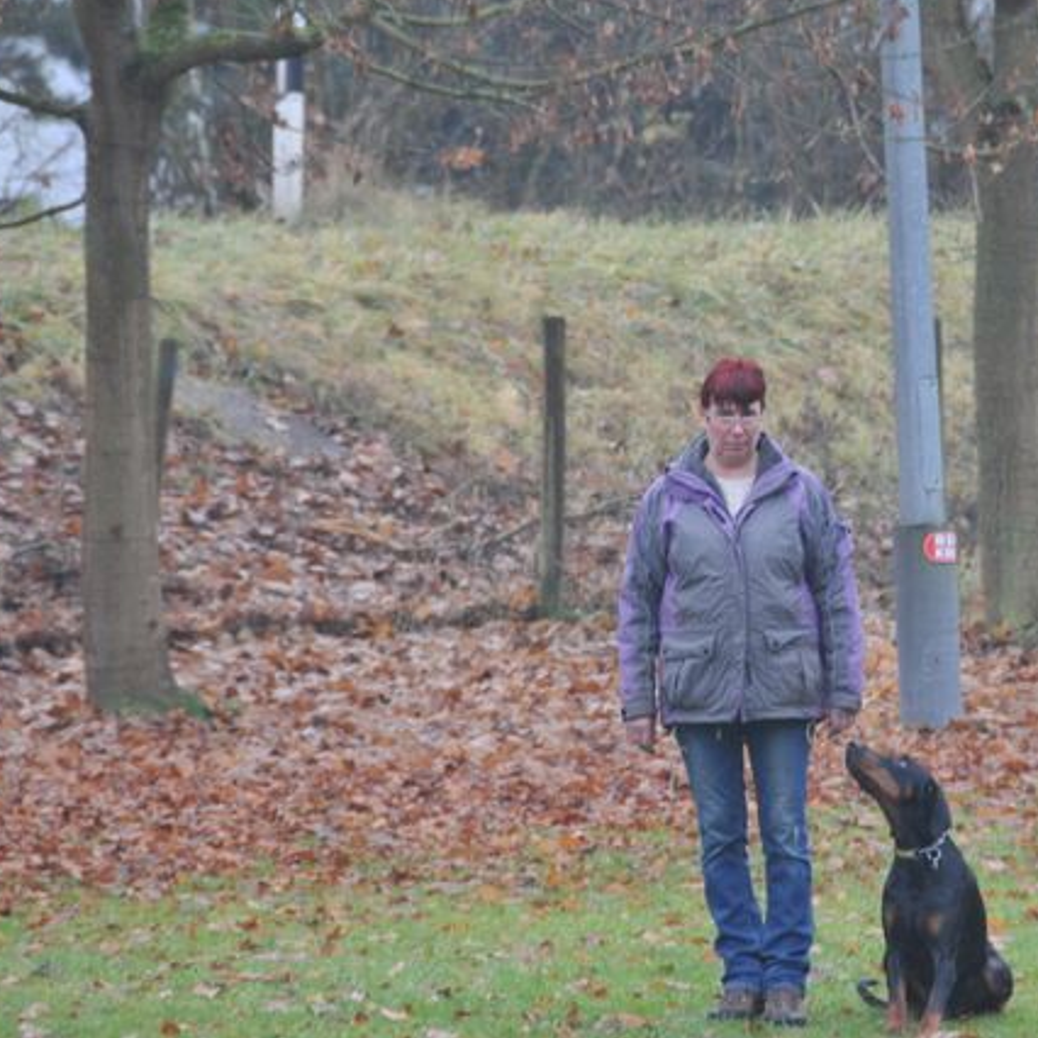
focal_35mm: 478
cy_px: 480
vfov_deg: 3.7
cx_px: 782
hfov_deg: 3.7
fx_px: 16216
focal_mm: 200
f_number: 6.3
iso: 400
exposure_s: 1/100
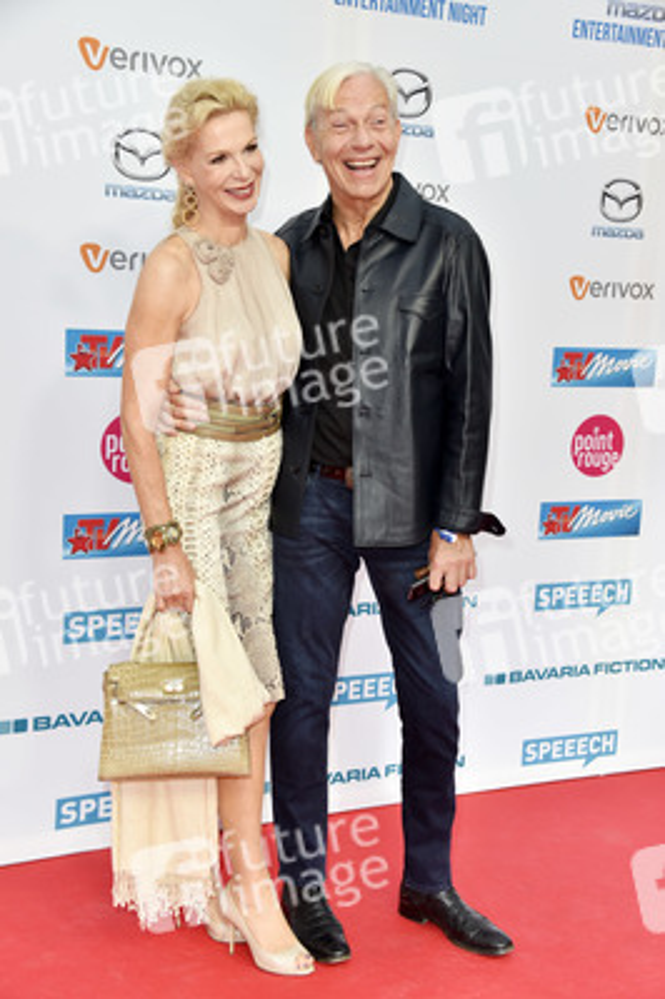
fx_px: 1332
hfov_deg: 28.0
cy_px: 500
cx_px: 332
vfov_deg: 41.1
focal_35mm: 48
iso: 640
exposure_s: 1/160
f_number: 5.6
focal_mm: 48
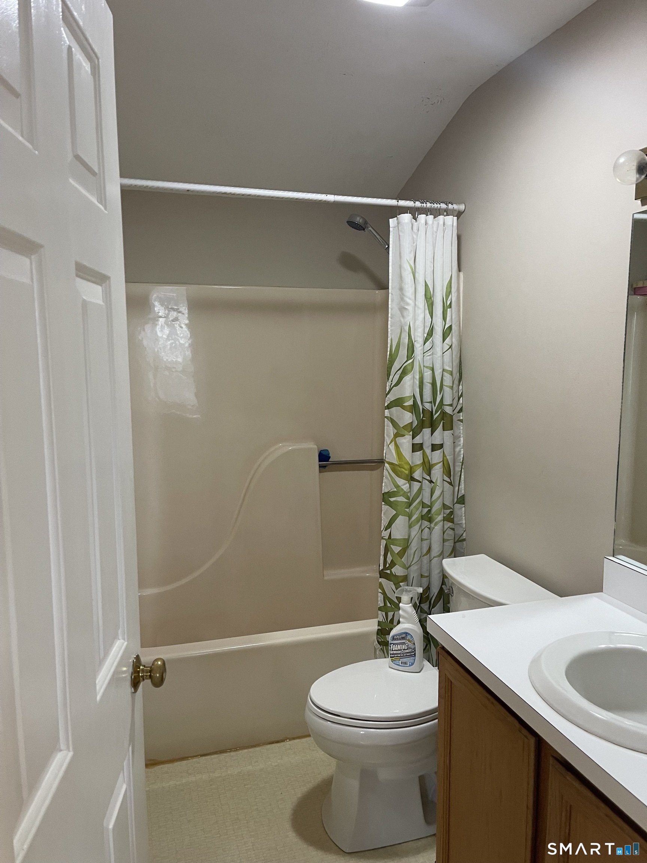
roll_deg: +0.7
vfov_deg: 69.4
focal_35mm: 25
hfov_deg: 54.9
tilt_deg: -6.9
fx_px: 623
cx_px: 324
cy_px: 432
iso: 320
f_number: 1.6
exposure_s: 1/60
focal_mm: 5.1
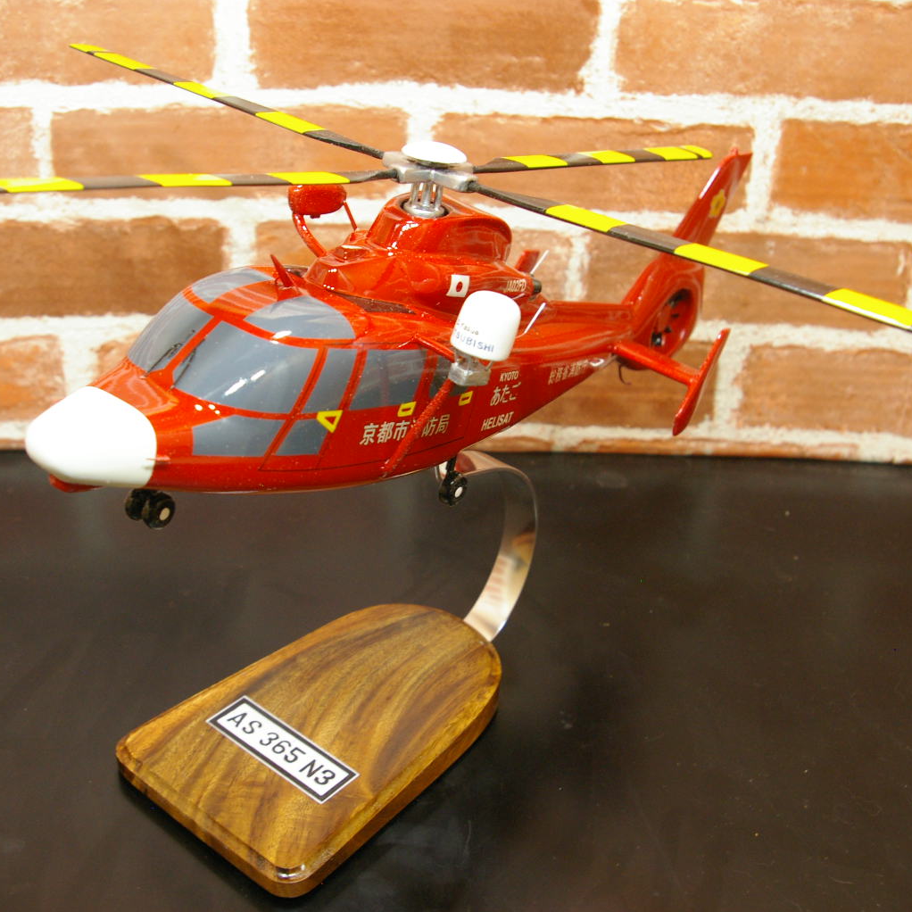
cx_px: 393
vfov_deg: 36.8
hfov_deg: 36.7
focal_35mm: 46
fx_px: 1371
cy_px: 456
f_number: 5.6
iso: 800
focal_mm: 24
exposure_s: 1/15
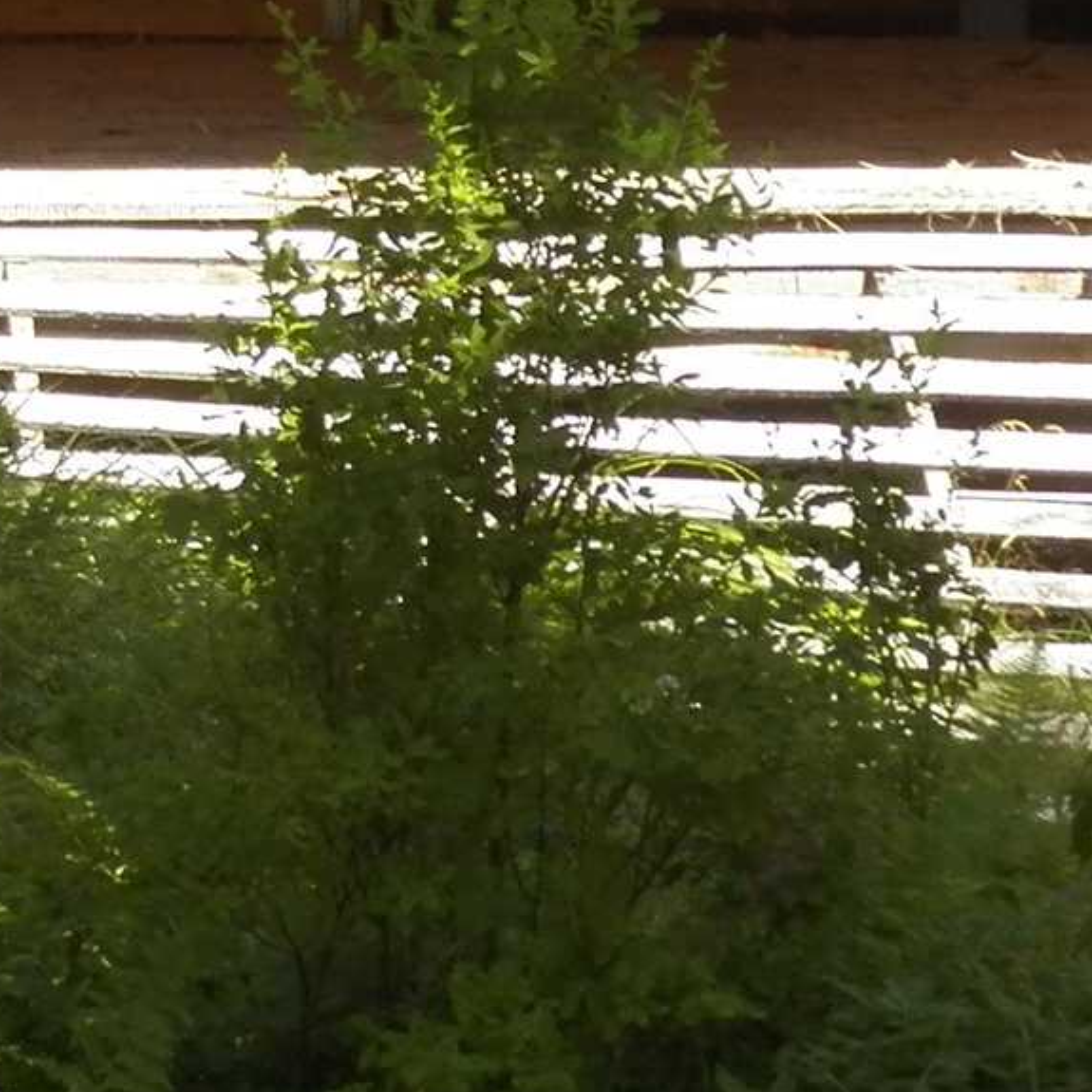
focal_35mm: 236
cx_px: -970
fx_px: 8423
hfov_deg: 7.2
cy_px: -619
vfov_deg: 7.3
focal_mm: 8.9
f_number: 4
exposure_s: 1/400
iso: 125
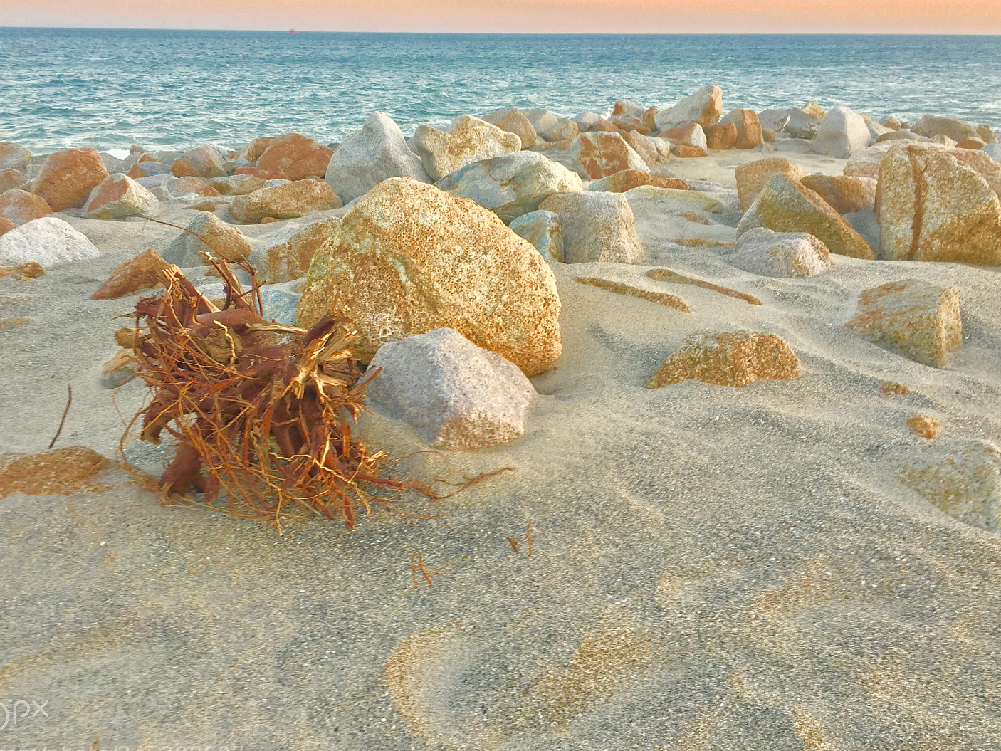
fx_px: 954
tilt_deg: -18.7
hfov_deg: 55.2
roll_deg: +0.9
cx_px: 441
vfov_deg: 43.0
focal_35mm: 33
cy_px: 383
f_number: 2.2
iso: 32
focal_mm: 4.15
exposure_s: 1/60
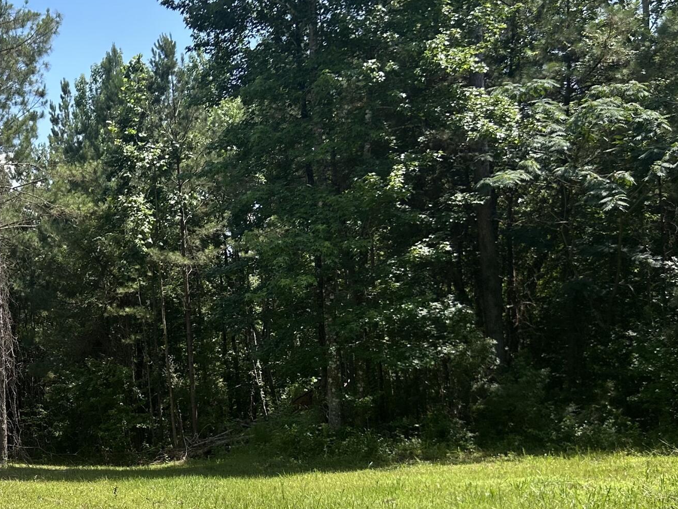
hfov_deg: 29.9
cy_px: 358
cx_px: -41
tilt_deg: +1.2
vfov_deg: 24.6
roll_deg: +2.0
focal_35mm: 59
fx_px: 1156
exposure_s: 1/2008
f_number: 1.5
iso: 50
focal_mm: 5.7
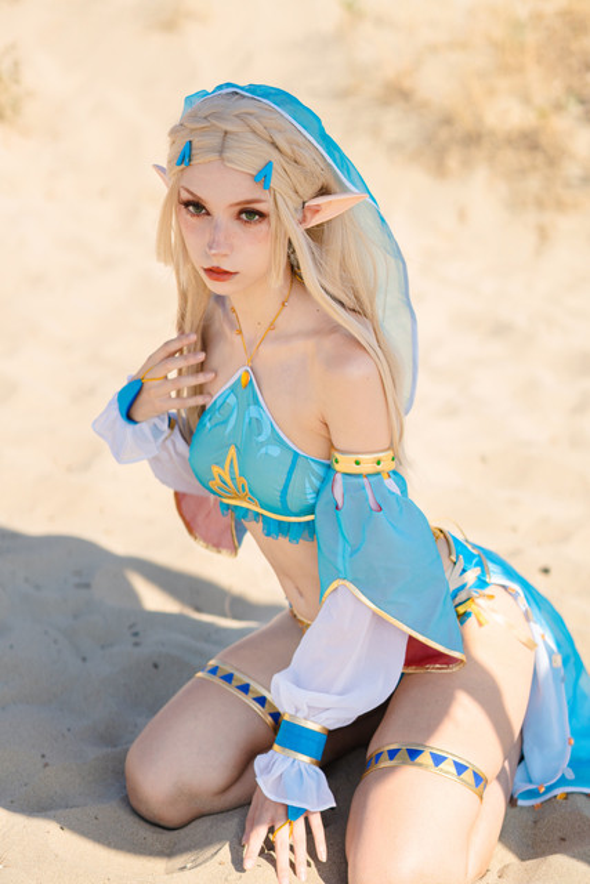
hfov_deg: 16.3
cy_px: 442
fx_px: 2064
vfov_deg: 24.2
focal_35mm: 84
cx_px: 295
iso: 100
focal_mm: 56
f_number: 1.6
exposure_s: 1/4000
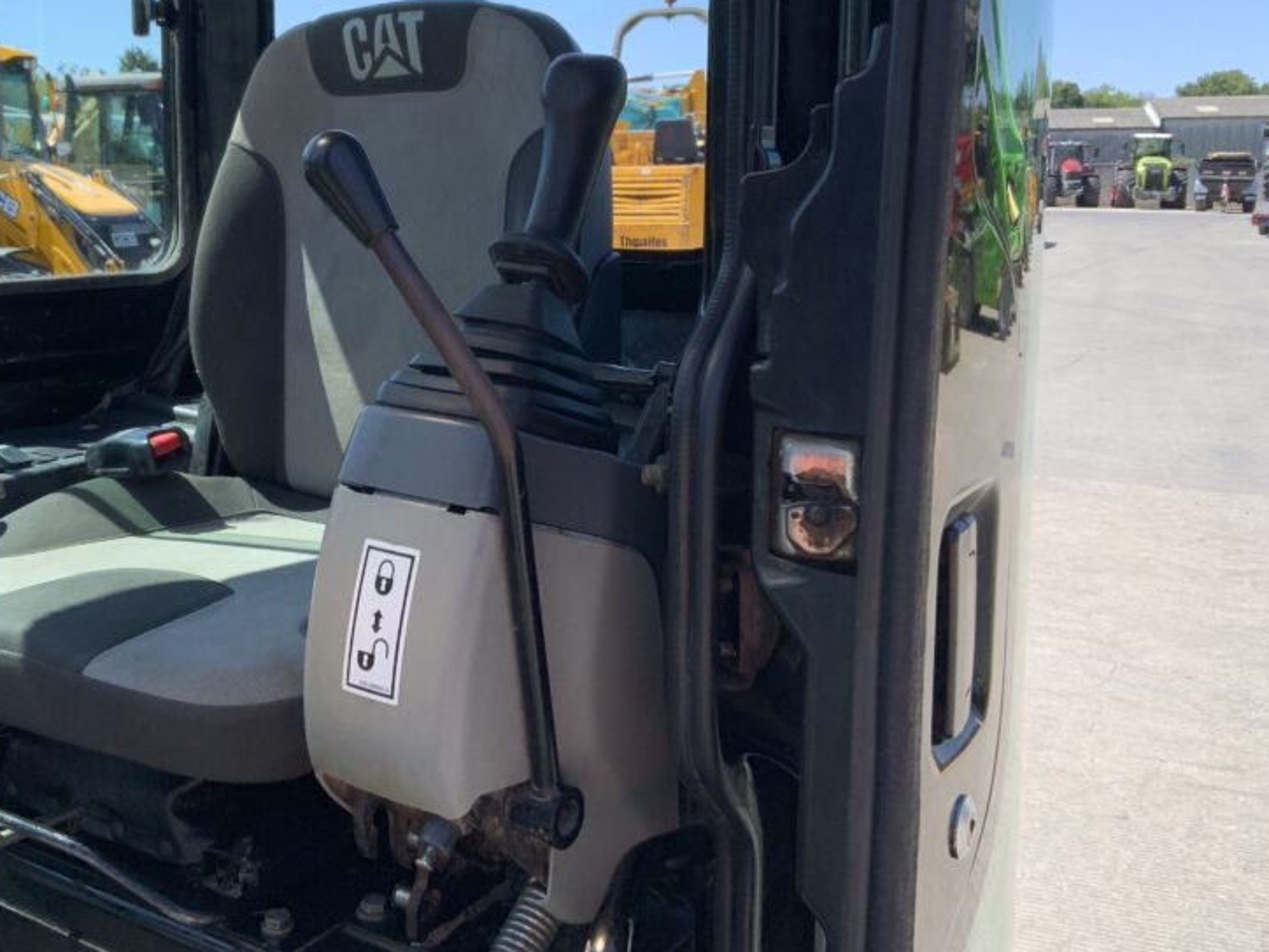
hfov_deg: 45.3
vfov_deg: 34.9
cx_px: 452
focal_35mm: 41
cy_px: 338
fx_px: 1503
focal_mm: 3
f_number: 1.8
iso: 16
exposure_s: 1/855
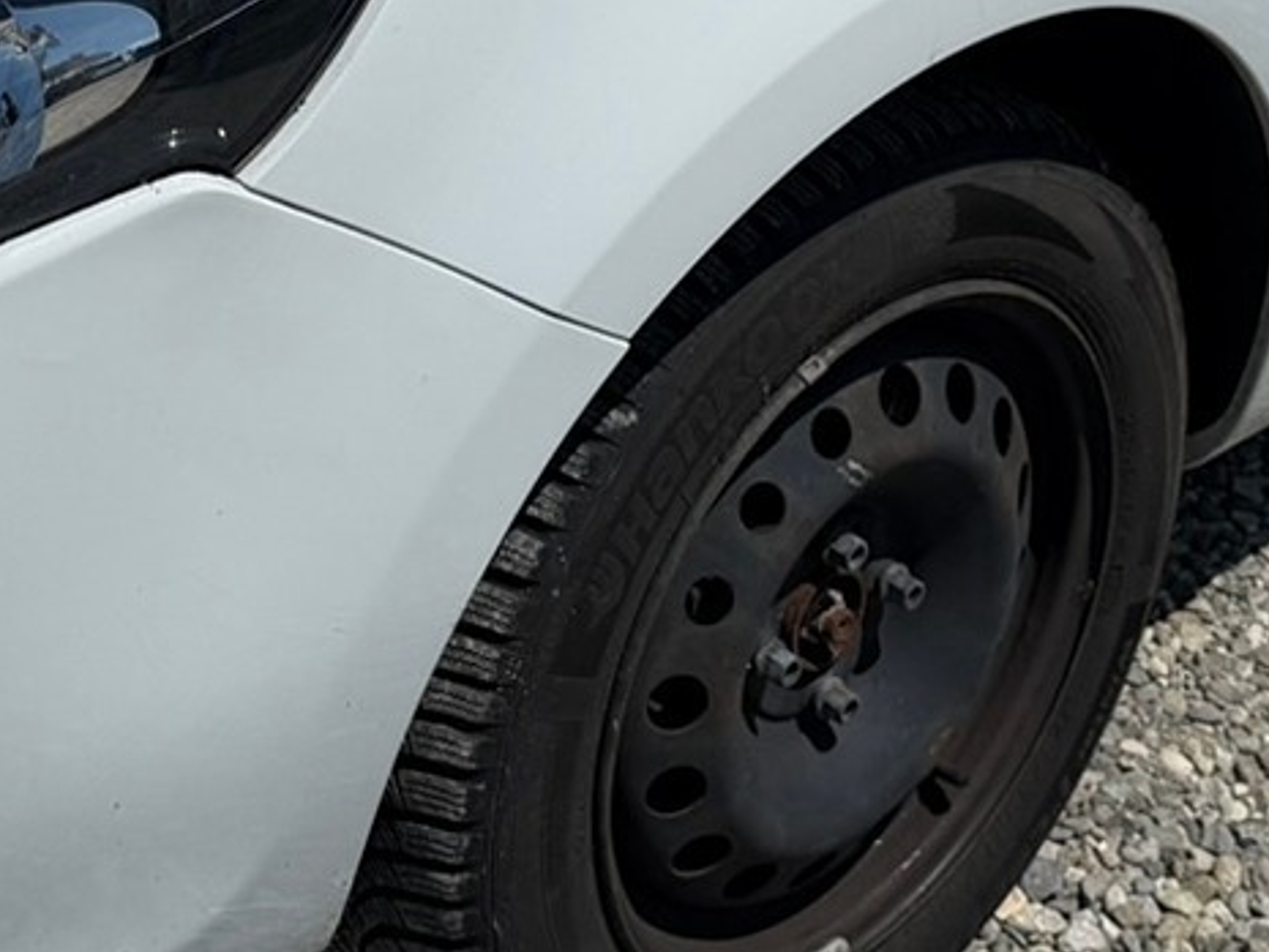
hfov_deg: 18.9
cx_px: 519
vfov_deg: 13.8
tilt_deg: -26.0
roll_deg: +0.7
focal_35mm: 104
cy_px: -213
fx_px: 3814
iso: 80
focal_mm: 6.76
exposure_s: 1/14286
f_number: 1.78
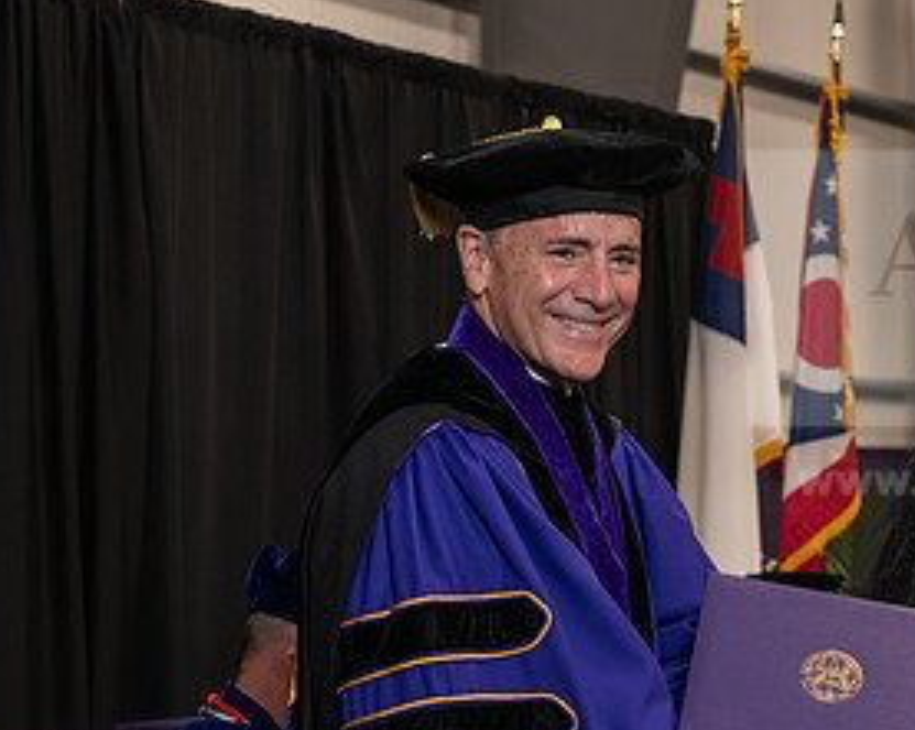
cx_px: 647
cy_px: 550
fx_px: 3300
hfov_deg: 15.7
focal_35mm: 122
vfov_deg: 12.6
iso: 2000
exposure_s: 1/125
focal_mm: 62
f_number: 5
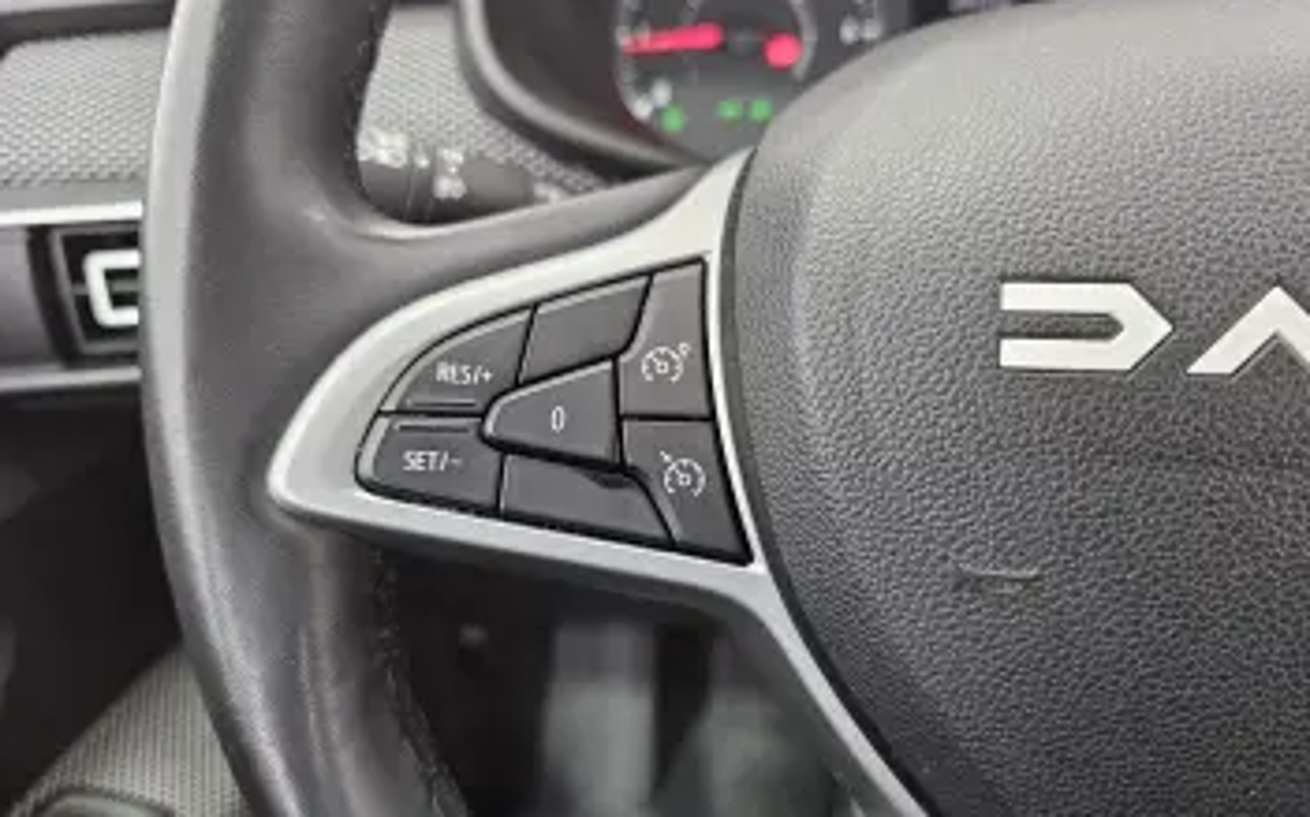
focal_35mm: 25
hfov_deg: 72.6
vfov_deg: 49.2
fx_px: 892
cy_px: 425
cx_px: 668
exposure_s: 1/100
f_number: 1.7
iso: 500
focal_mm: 6.3
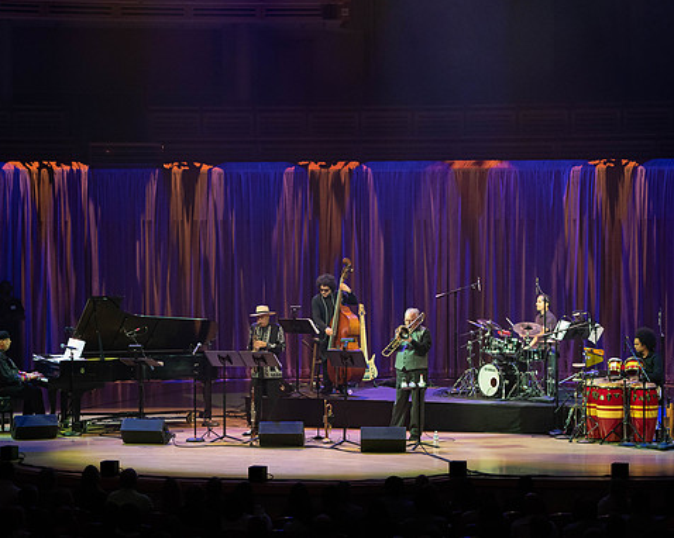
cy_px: 267
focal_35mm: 114
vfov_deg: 13.5
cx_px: 320
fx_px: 2273
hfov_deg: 16.9
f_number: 5.6
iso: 3200
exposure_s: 1/200
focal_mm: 100
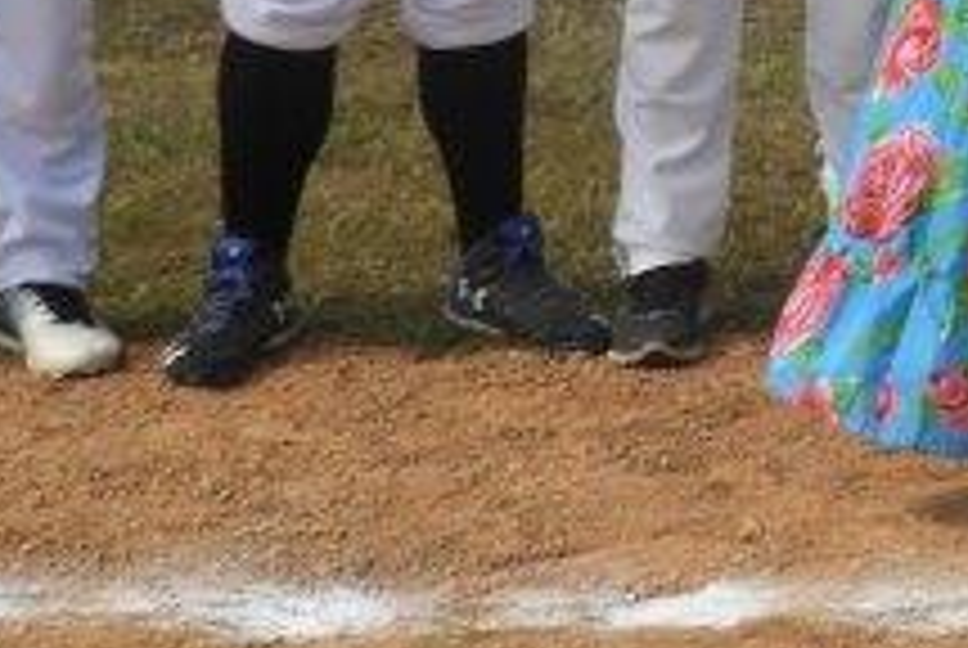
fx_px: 4658
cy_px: -432
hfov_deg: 10.8
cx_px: 1981
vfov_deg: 7.8
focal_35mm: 173
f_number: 3.8
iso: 100
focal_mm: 6.3
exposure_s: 1/1000
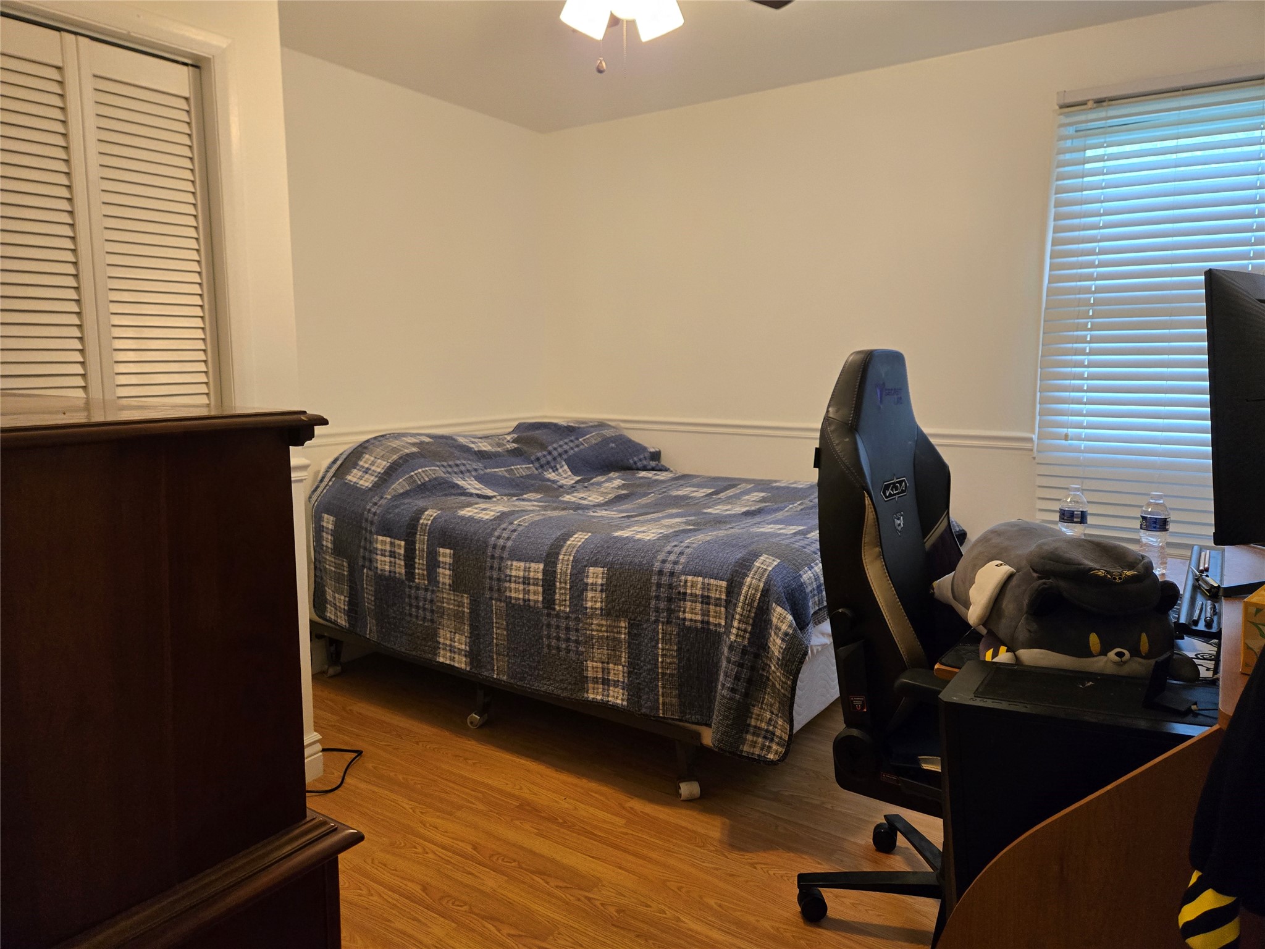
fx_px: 841
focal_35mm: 23
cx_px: 632
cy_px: 474
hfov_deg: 73.9
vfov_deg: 58.9
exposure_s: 1/120
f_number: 1.8
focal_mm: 5.4
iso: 500
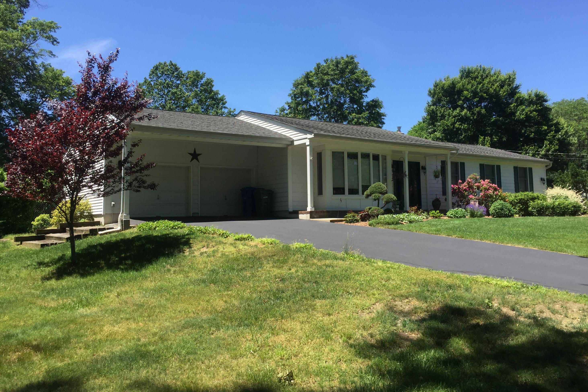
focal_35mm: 31
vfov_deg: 42.3
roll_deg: -0.4
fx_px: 506
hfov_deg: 60.3
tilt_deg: +6.4
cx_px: 299
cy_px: 190
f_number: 2.2
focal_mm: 4.15
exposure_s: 1/1199
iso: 32
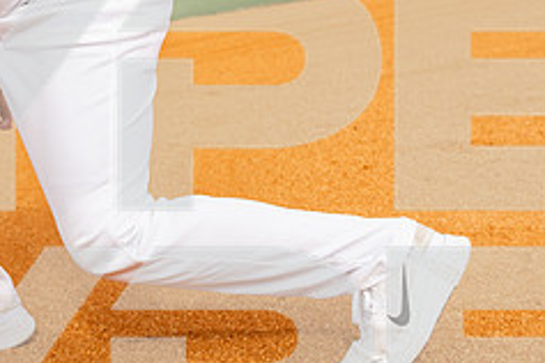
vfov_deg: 15.5
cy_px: 91
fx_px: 1332
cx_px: 74
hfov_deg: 22.6
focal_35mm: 88
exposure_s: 1/640
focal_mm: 36
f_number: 4.5
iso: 100
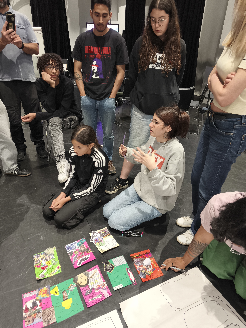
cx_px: 123
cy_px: 164
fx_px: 218
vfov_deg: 73.9
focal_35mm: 23
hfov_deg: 58.9
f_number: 1.7
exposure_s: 1/45
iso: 500
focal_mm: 5.35
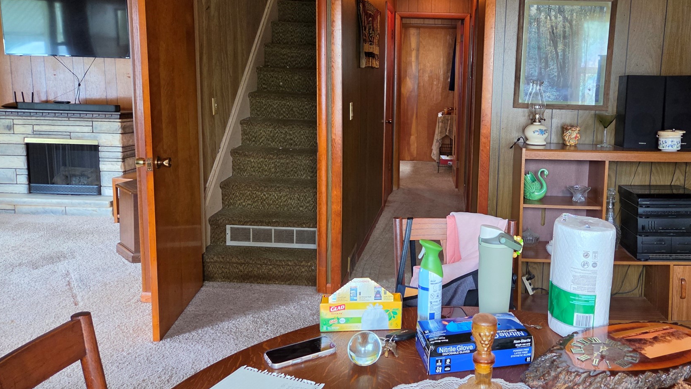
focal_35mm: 31
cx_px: 425
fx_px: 568
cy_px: 159
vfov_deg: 37.7
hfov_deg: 61.9
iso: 320
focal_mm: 5.4
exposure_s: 1/120
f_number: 1.8
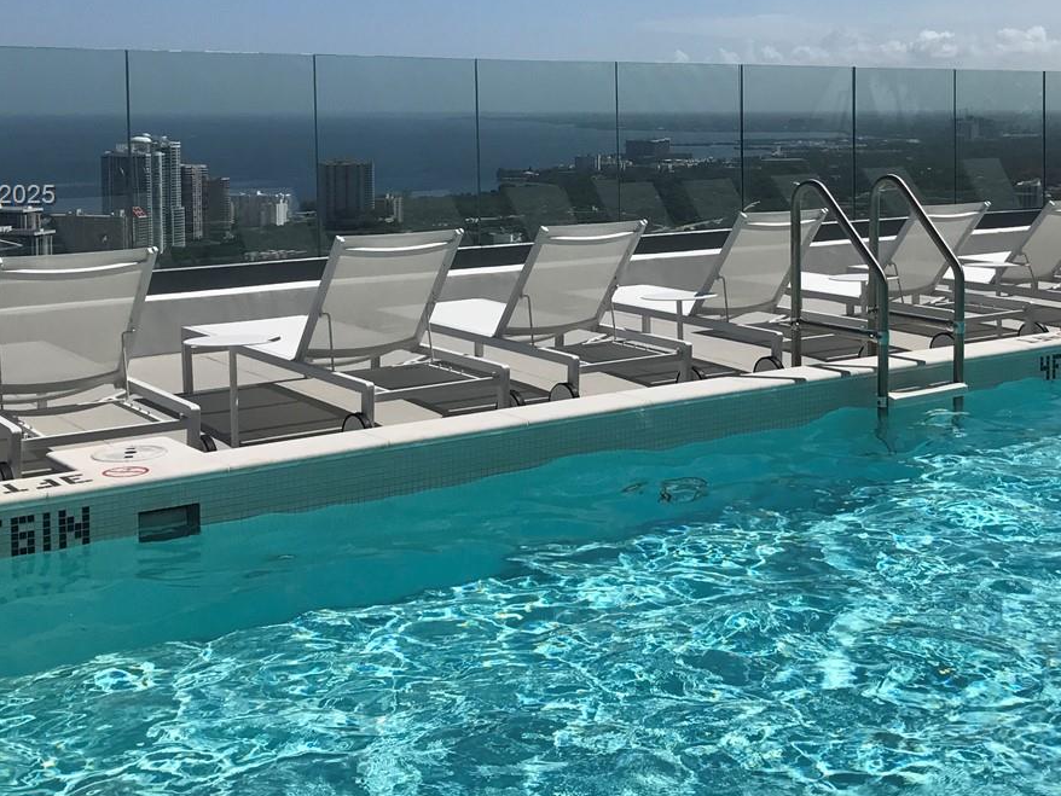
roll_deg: +0.7
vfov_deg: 28.2
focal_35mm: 51
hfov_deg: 37.3
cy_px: 197
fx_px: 1564
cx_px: 636
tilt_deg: -2.6
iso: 25
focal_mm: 3.99
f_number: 1.8
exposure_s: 1/7407
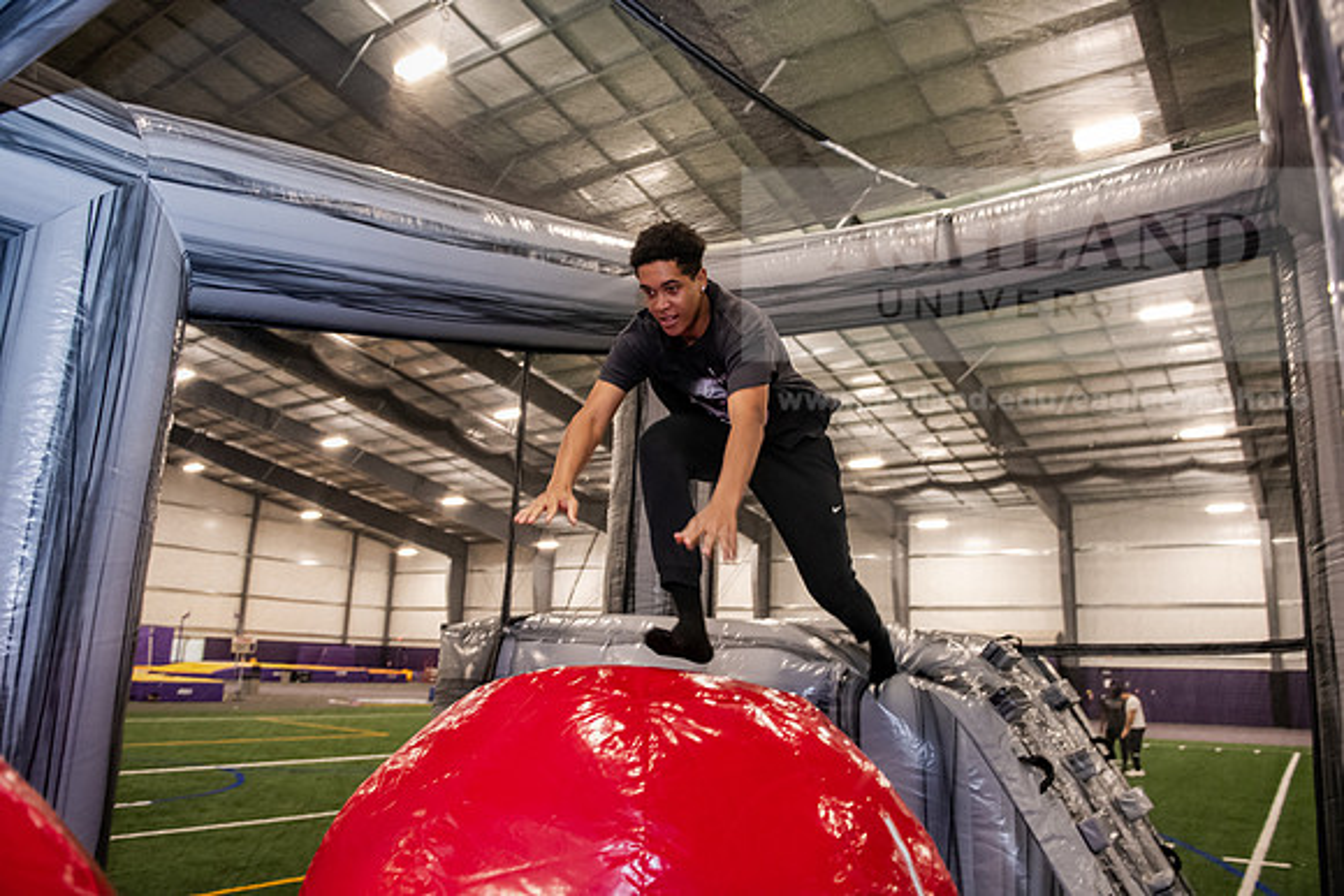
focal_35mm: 26
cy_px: 448
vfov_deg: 49.6
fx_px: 971
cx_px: 672
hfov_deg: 69.4
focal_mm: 26
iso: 2500
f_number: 3.2
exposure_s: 1/125
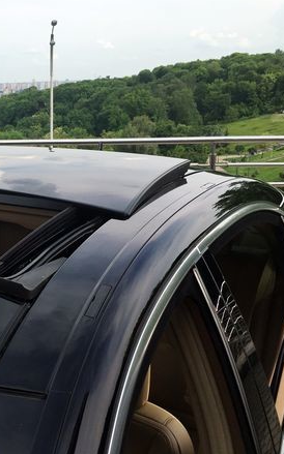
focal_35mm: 42
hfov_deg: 28.7
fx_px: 521
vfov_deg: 47.2
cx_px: 3
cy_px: 225
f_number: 2.2
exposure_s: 1/1083
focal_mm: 4.15
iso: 25
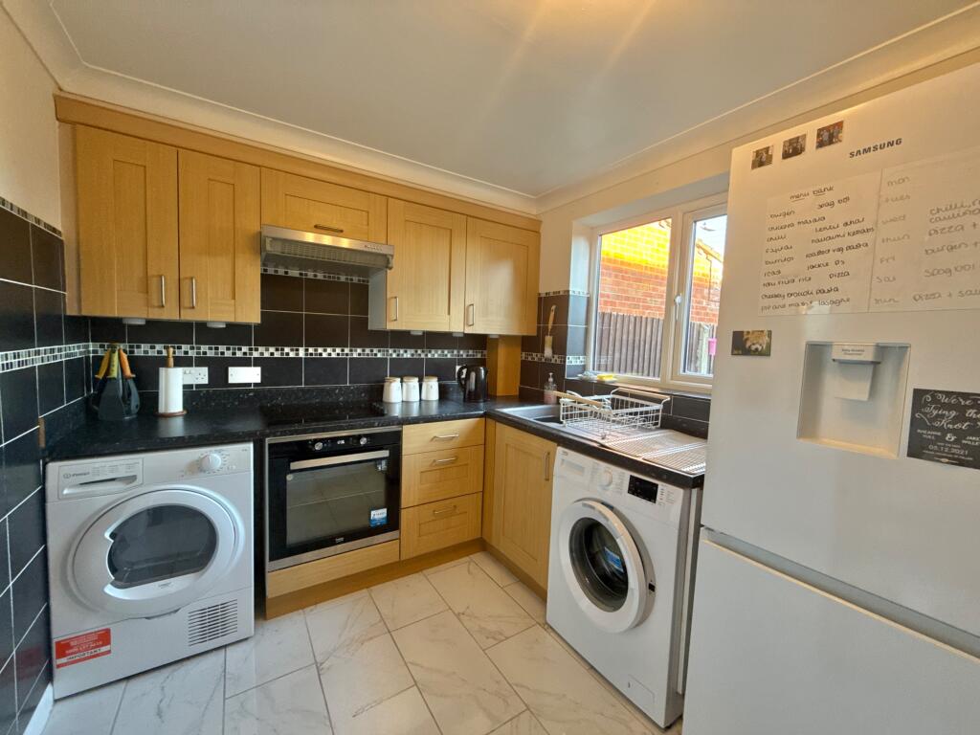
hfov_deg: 102.1
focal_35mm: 14
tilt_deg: -4.0
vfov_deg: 85.7
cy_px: 368
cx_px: 490
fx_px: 396
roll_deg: -1.4
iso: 320
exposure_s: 1/95
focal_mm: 2.22
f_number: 2.2
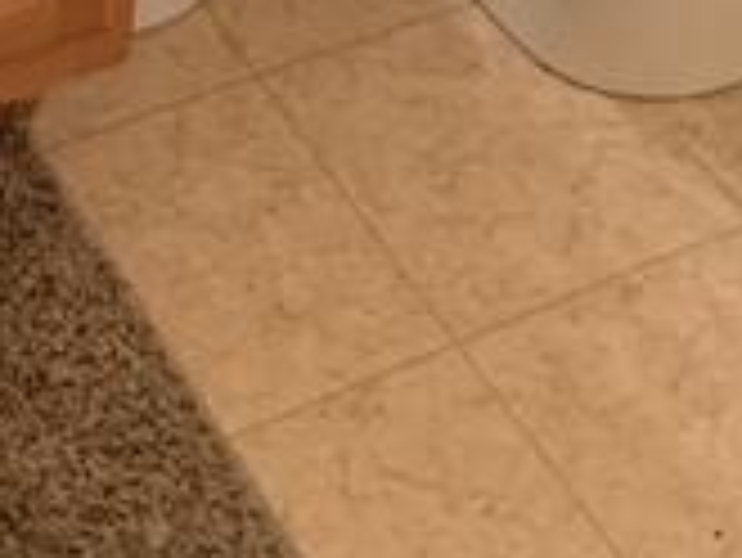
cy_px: -837
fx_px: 2596
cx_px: 173
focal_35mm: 121
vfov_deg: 10.4
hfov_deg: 16.2
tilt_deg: -19.6
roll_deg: -5.1
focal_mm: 4.25
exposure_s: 1/60
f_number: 1.8
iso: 200
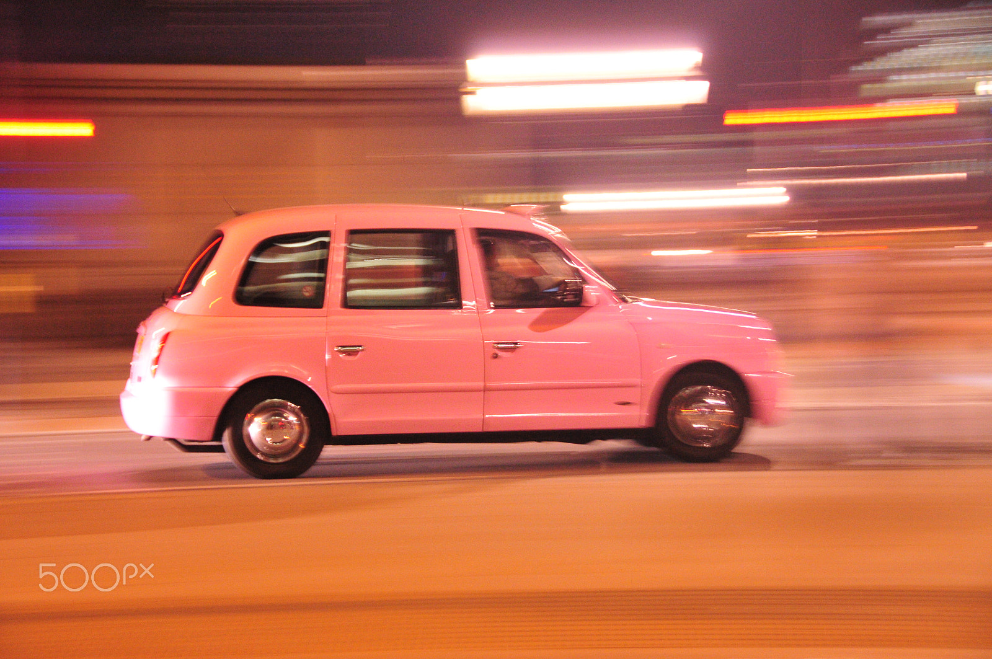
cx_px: 496
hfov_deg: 24.6
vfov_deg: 16.5
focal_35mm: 82
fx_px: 2271
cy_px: 330
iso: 1600
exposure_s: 1/4
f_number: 4.8
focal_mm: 55
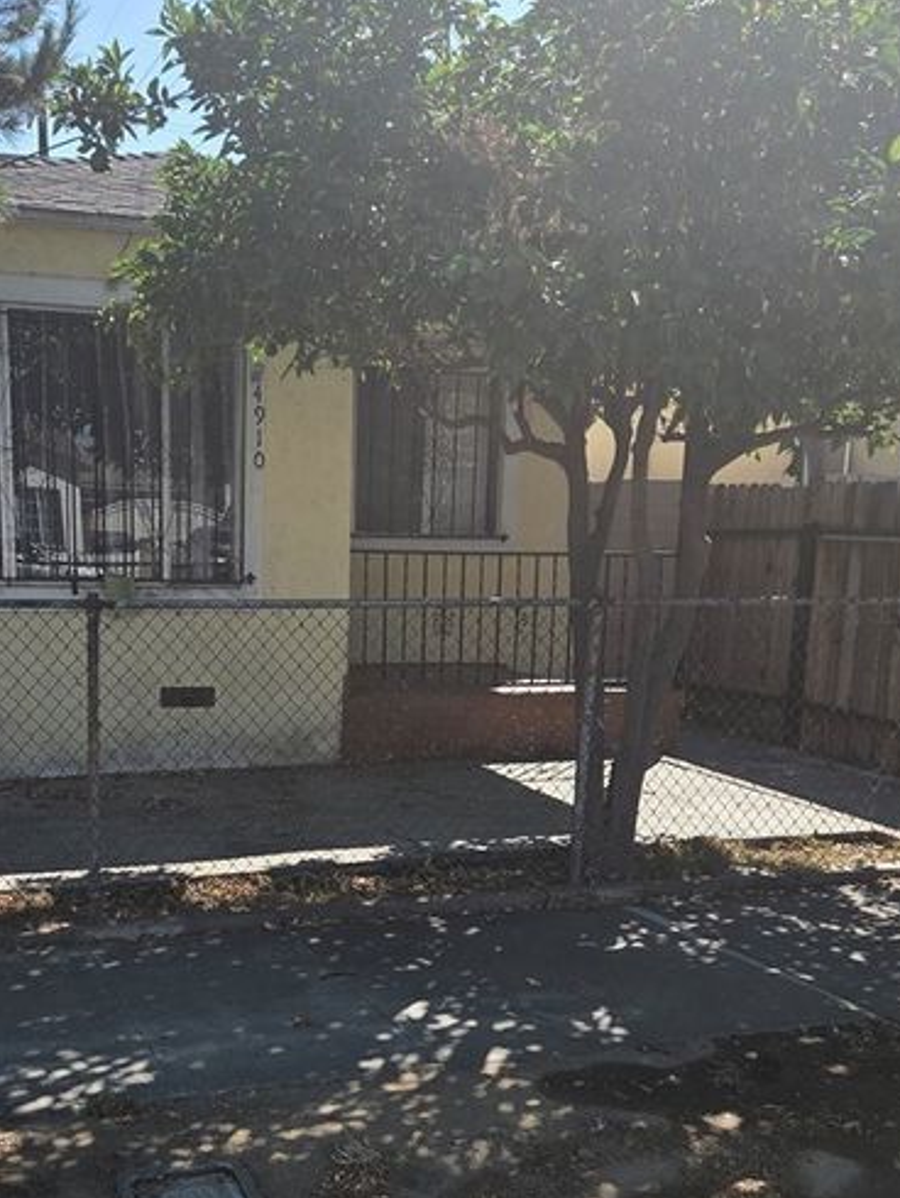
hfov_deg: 35.7
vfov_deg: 45.7
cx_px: 311
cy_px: 842
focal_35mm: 40
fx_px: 1385
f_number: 1.8
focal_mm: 5.4
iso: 80
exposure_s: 1/2524
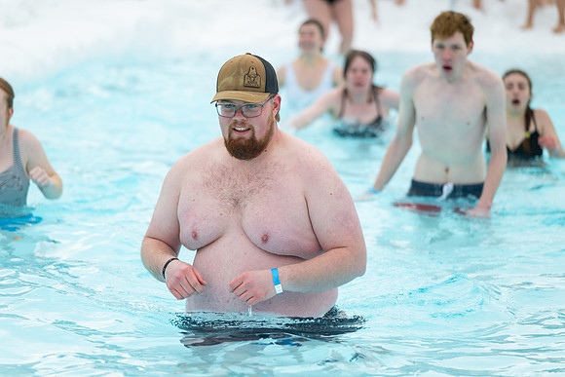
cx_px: 282
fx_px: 2276
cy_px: 188
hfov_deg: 14.2
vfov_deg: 9.5
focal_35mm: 145
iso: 125
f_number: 3.2
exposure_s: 1/800
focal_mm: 145
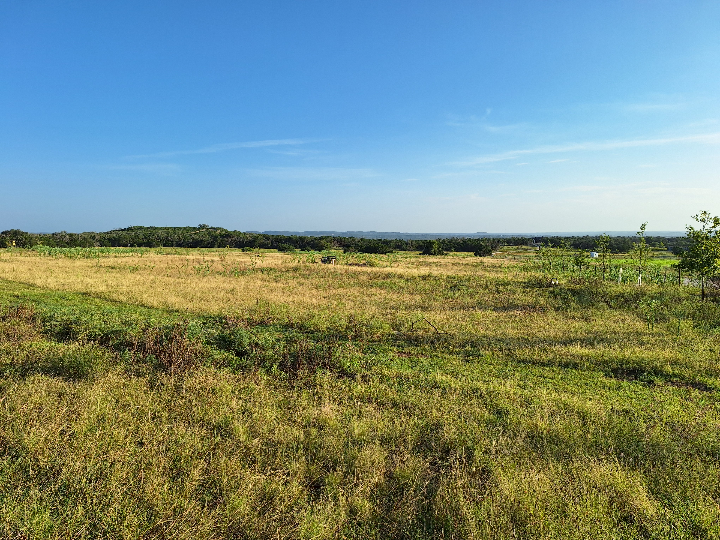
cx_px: 360
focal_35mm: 23
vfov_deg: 58.9
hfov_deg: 73.9
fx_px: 478
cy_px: 270
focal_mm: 5.54
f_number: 1.8
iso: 40
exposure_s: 1/1835
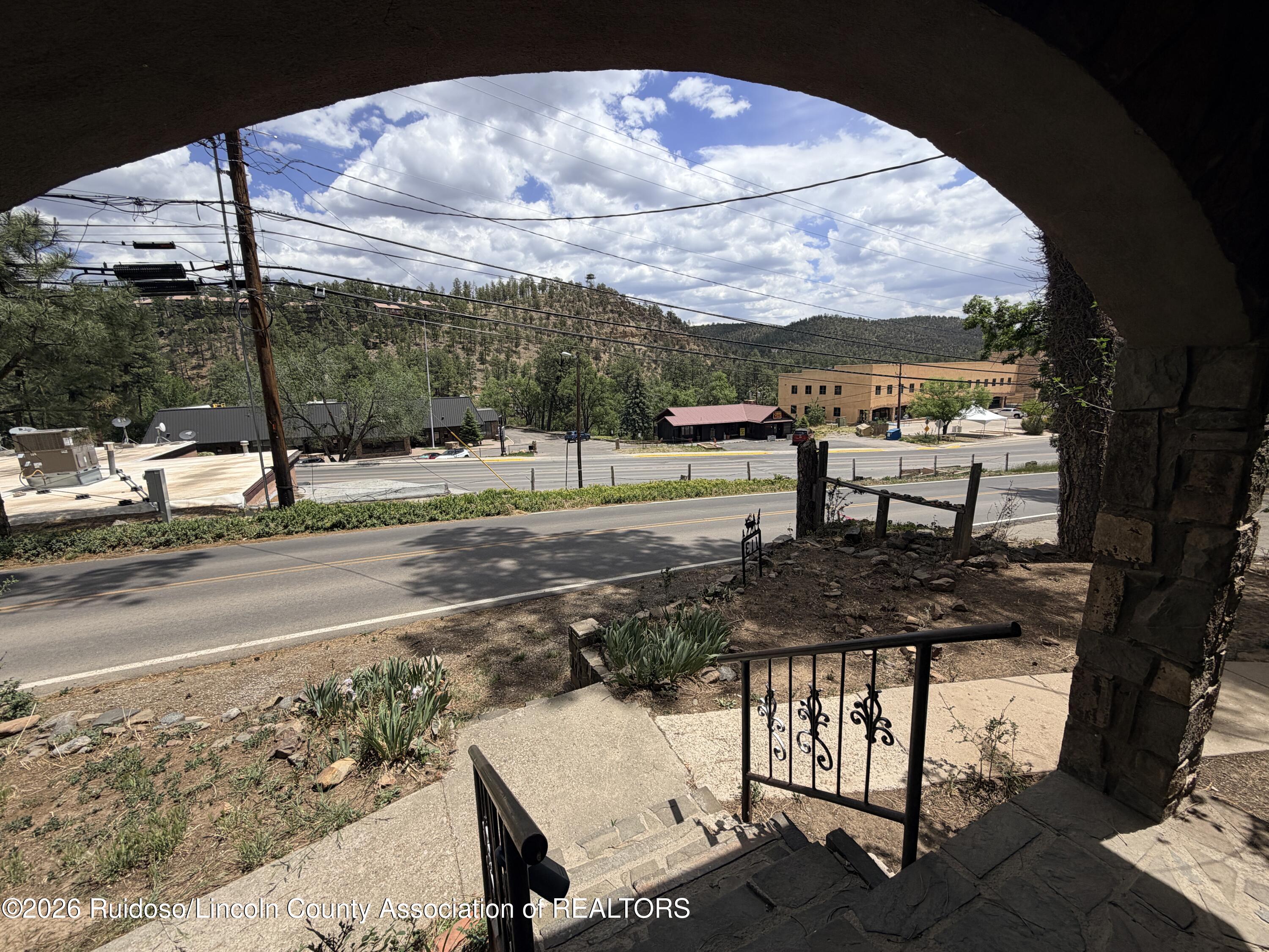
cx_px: 634
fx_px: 513
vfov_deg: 85.7
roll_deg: +1.9
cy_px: 476
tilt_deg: -12.3
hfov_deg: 102.1
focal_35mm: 14
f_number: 2.2
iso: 20
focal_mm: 2.22
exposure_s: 1/1656
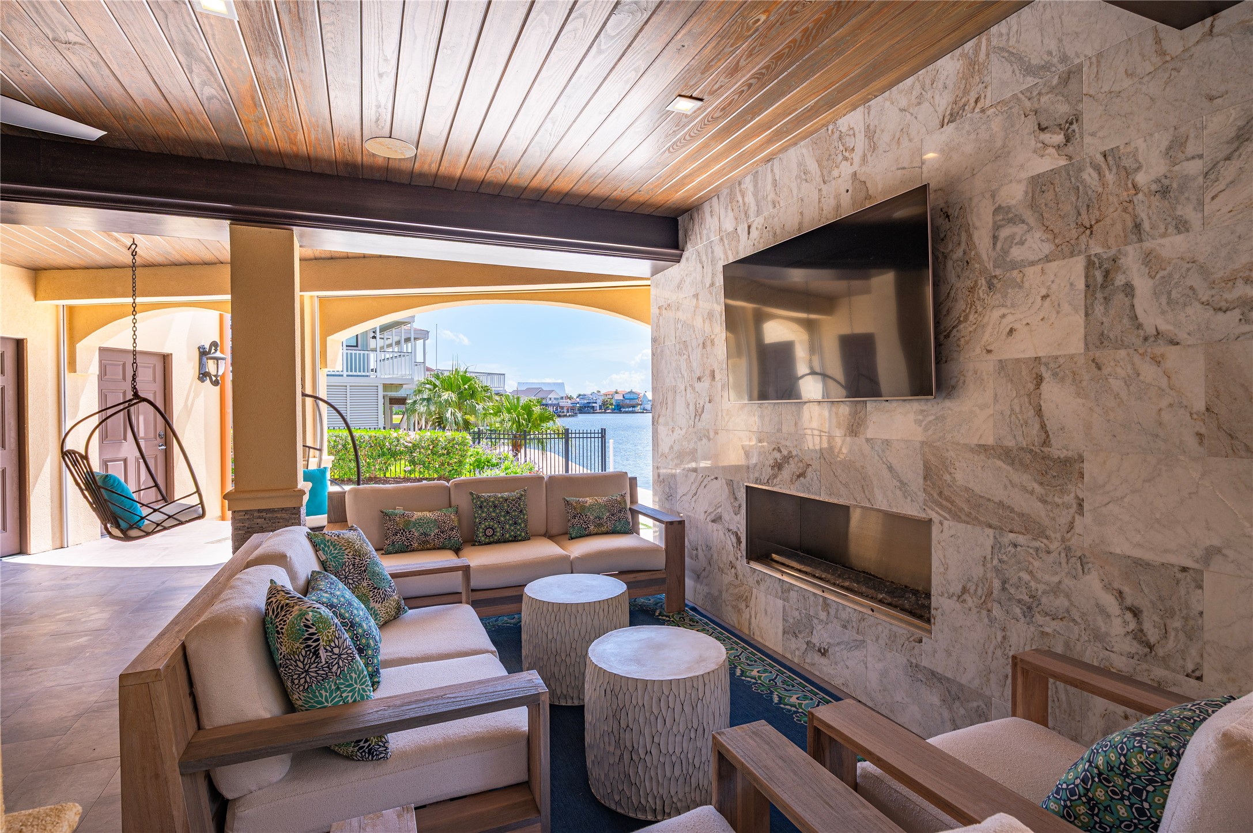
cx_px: 626
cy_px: 416
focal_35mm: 18
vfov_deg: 67.3
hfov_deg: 90.0
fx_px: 626
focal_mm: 18
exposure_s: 1/30
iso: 125
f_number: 9
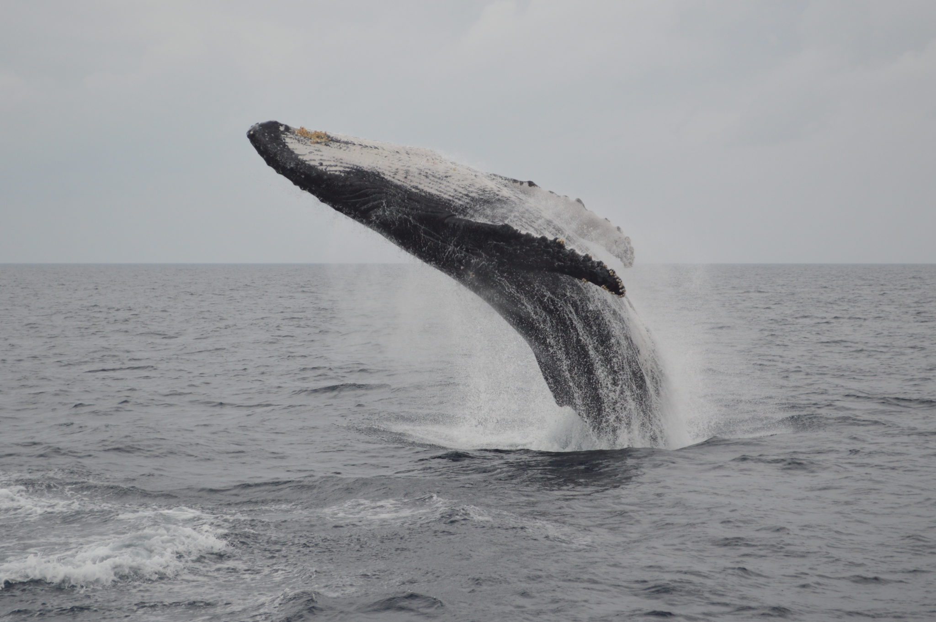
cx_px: 468
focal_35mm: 82
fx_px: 2143
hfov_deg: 24.6
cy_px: 311
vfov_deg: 16.5
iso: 400
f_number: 6.3
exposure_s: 1/1600
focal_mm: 55
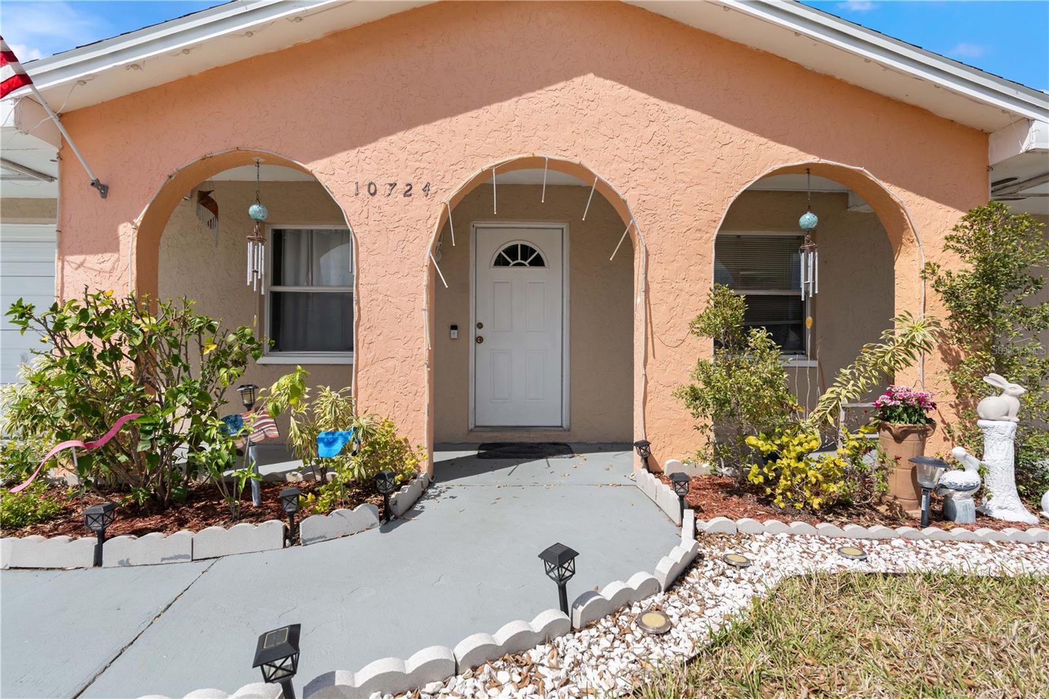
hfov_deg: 96.7
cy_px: 350
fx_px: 466
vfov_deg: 73.7
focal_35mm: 16
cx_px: 524
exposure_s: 1/125
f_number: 8
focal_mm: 16
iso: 125
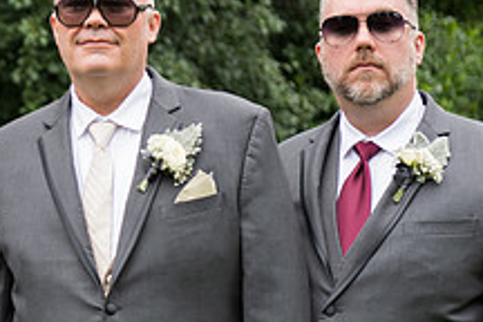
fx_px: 2401
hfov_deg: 11.3
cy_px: 188
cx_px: -37
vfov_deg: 7.7
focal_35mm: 179
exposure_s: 1/500
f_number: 2.8
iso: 140
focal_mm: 62
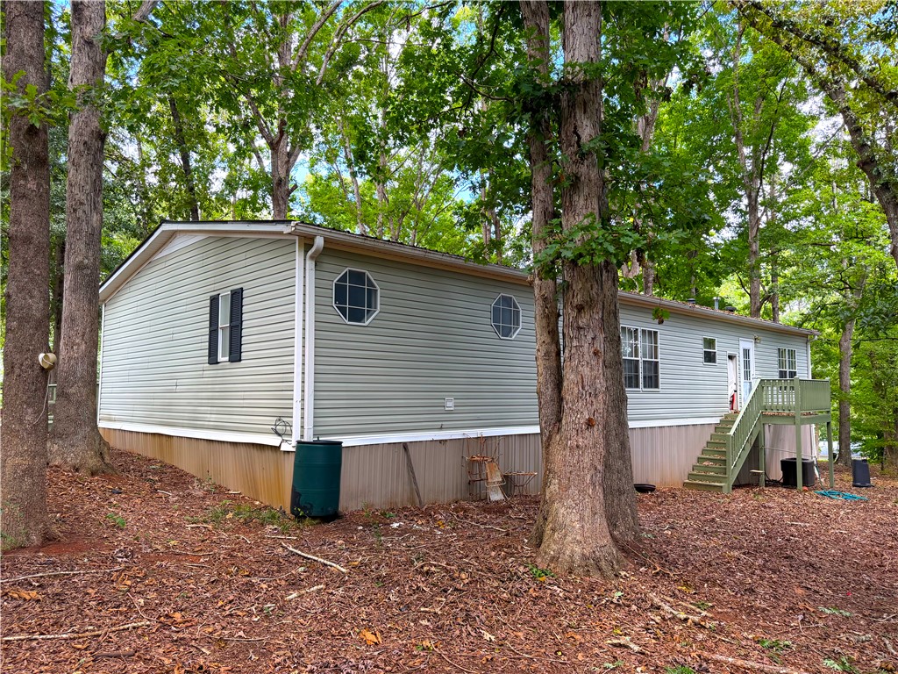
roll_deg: +0.0
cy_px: 337
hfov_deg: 71.6
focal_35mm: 24
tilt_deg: +3.7
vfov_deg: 56.8
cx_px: 449
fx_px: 623
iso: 100
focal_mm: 6.76
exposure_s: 1/188
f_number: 1.78
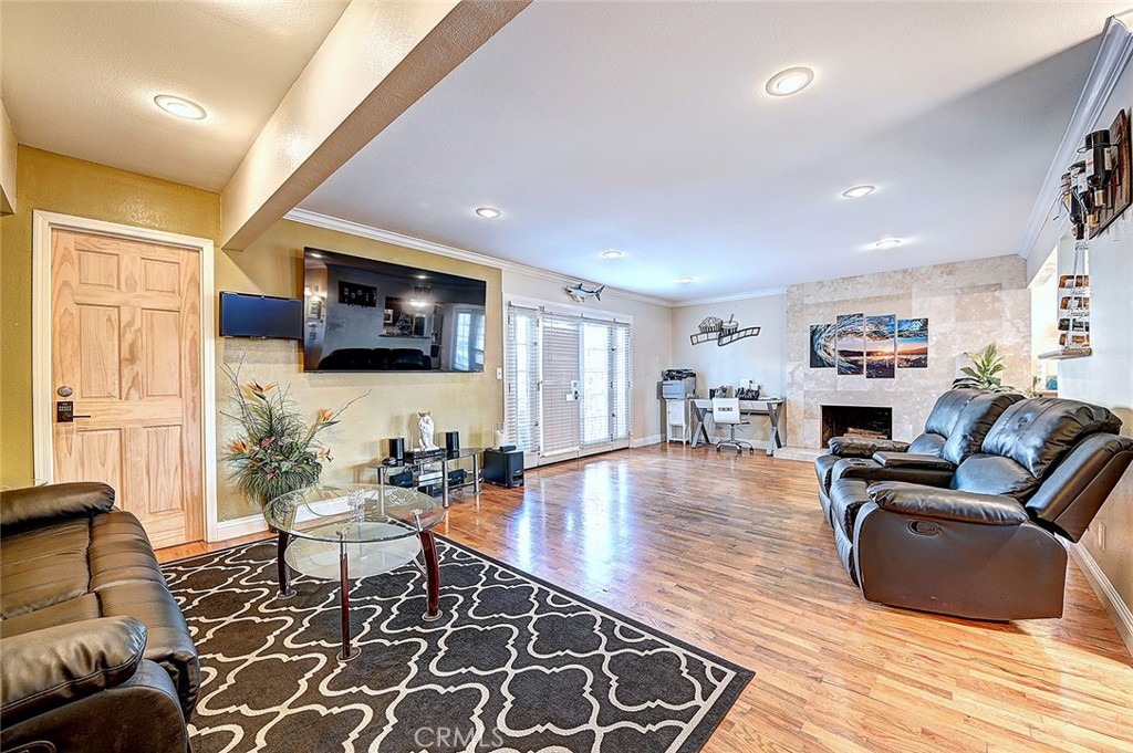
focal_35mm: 14
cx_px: 566
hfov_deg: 104.3
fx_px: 440
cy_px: 376
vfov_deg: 81.1
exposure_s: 1/1.67
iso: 400
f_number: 8
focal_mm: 14
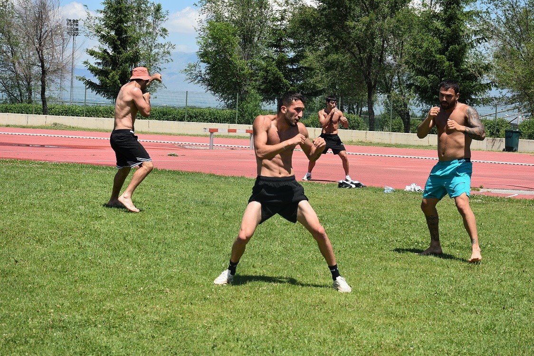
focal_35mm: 93
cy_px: 178
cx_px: 267
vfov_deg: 14.7
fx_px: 1380
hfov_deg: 21.9
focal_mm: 62
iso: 160
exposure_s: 1/500
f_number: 8
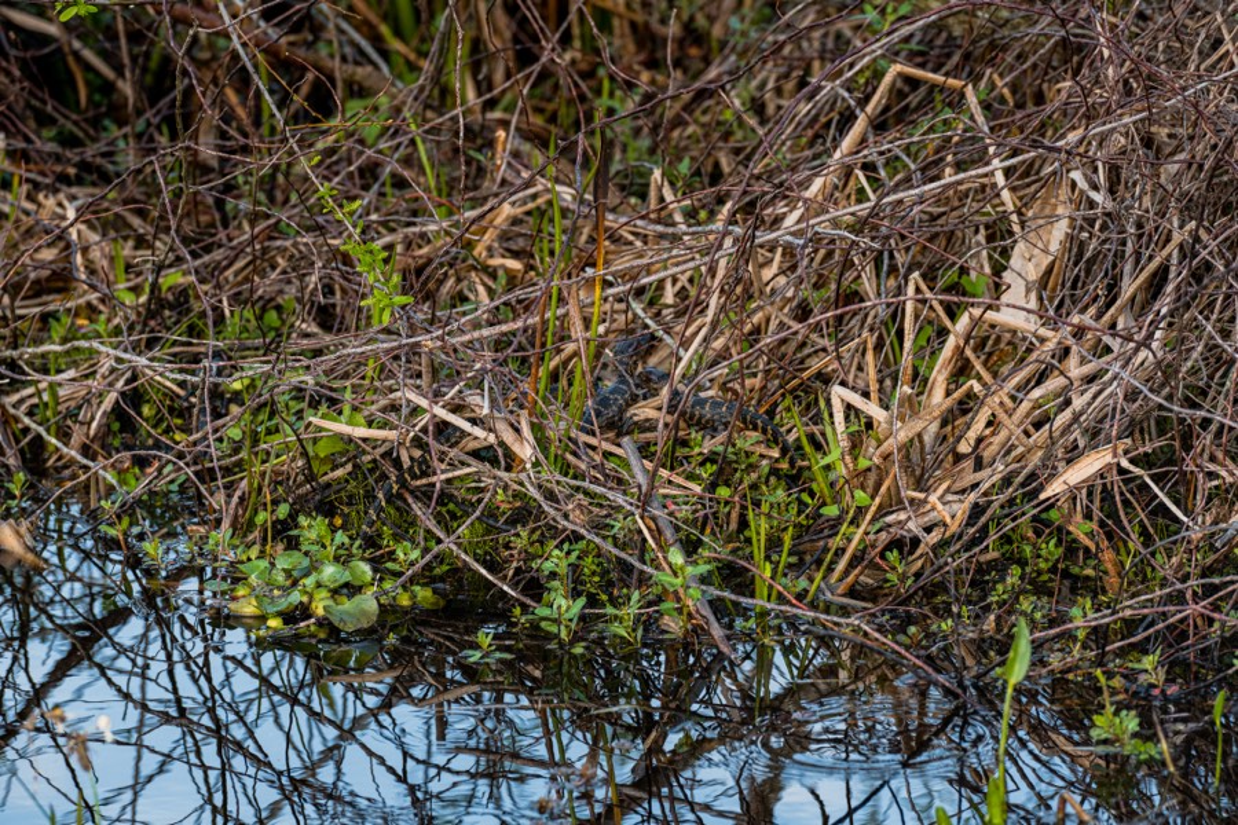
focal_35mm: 200
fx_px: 6877
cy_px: 412
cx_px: 619
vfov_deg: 6.9
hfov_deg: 10.3
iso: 800
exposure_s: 1/500
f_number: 5
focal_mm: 200
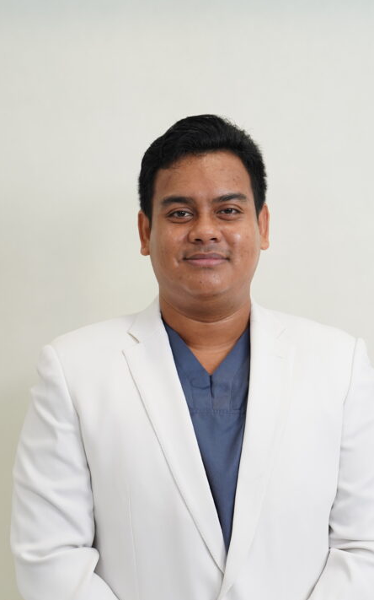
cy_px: 451
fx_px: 1240
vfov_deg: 26.8
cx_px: 200
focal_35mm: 76
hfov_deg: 17.1
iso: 250
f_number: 3.5
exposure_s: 1/125
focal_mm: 46
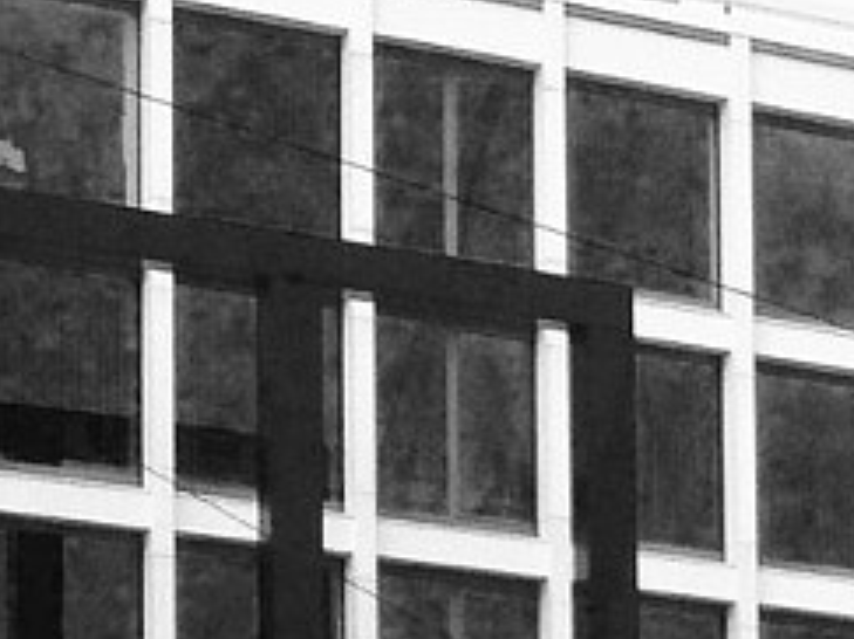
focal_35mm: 217
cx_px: 2752
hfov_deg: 7.7
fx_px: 5351
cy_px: 1748
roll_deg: -1.7
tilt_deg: +0.5
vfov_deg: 6.4
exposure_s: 1/1232
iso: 50
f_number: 2.4
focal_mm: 4.12
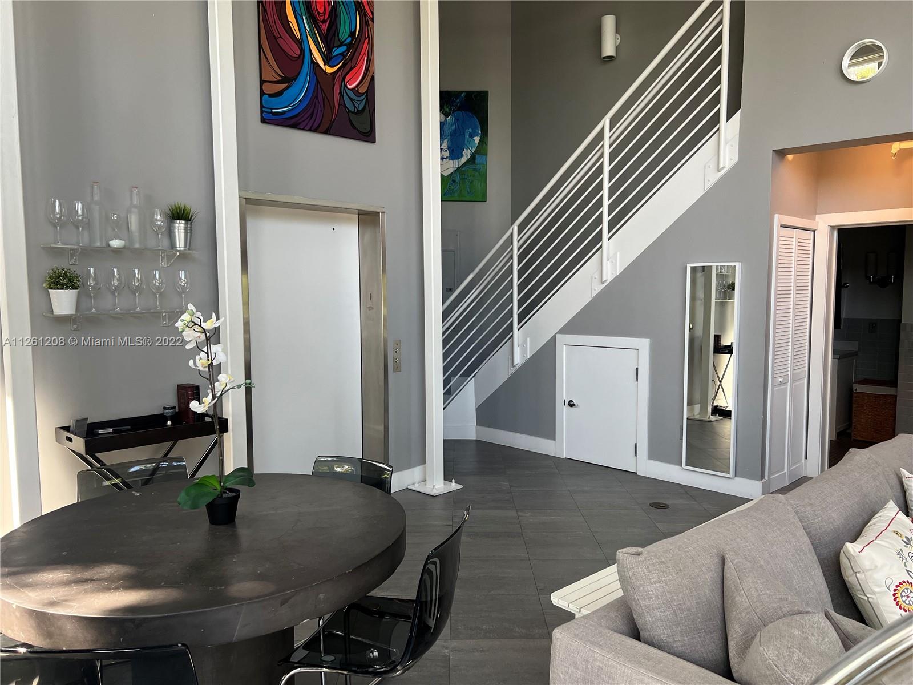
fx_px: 686
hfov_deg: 67.3
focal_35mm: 26
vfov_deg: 53.1
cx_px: 456
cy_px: 342
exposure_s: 1/121
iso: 125
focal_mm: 5.7
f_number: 1.5
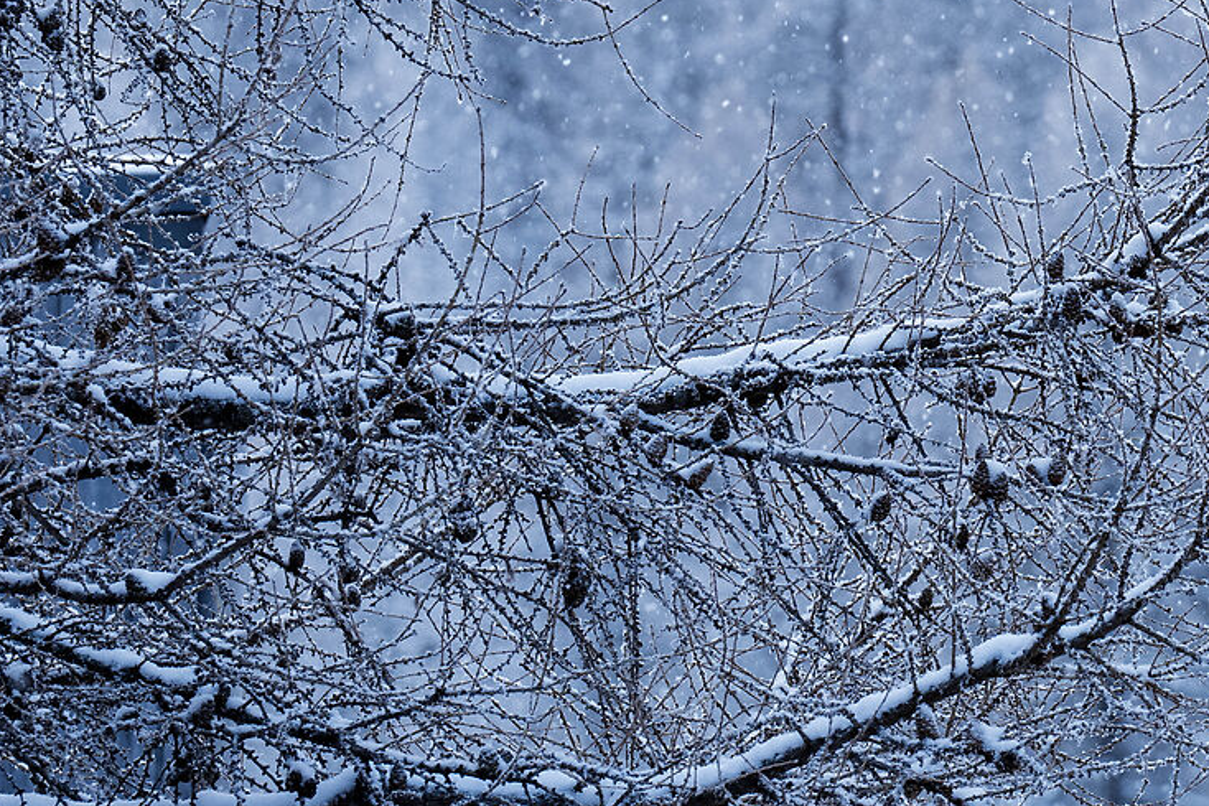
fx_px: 18768
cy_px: 190
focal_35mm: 559
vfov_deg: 2.5
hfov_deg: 3.7
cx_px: 1193
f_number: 7.1
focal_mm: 171
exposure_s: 1/200
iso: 640
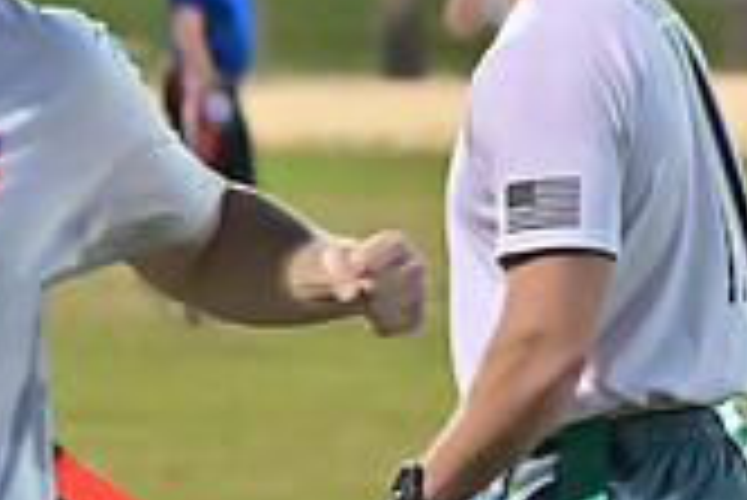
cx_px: 122
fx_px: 8909
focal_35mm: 429
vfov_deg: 3.2
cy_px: 705
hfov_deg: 4.8
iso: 6400
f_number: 4
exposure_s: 1/320
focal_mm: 82
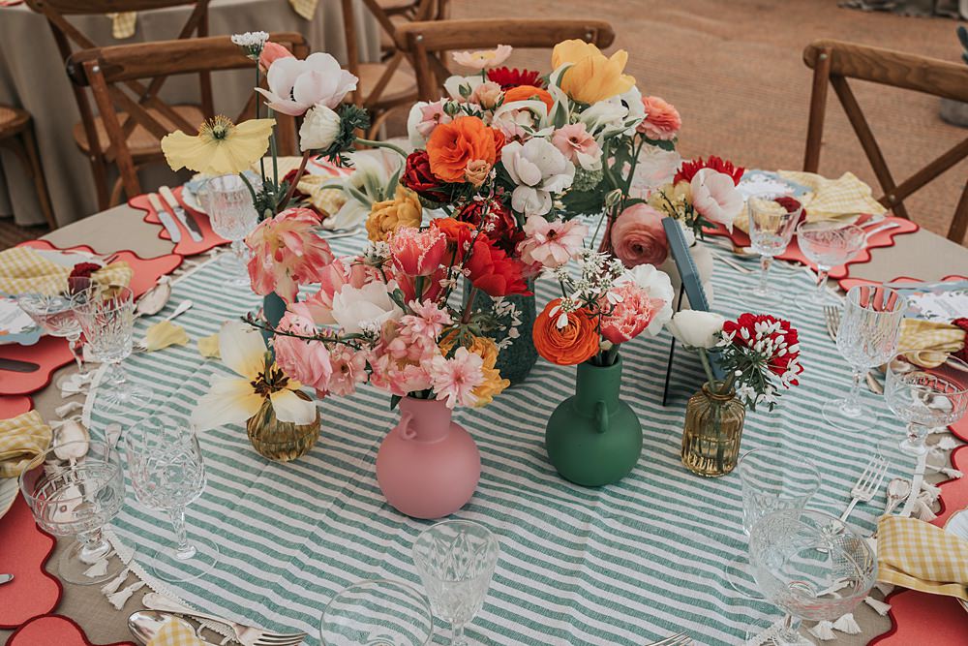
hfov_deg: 51.9
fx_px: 995
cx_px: 484
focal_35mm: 37
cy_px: 323
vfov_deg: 36.0
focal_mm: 37
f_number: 6.3
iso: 250
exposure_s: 1/250
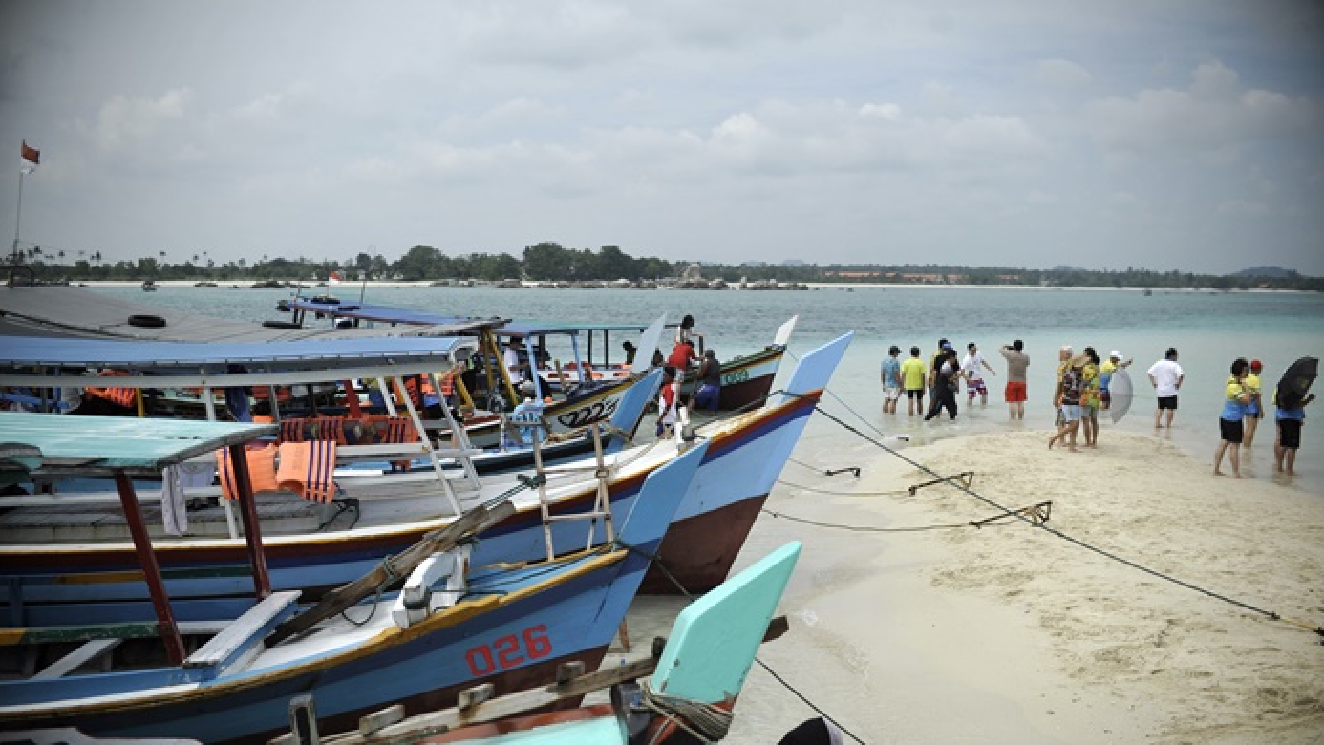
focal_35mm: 37
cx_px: 659
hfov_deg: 54.0
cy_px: 430
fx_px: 1299
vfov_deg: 31.9
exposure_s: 1/4000
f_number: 4.5
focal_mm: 35
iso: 250
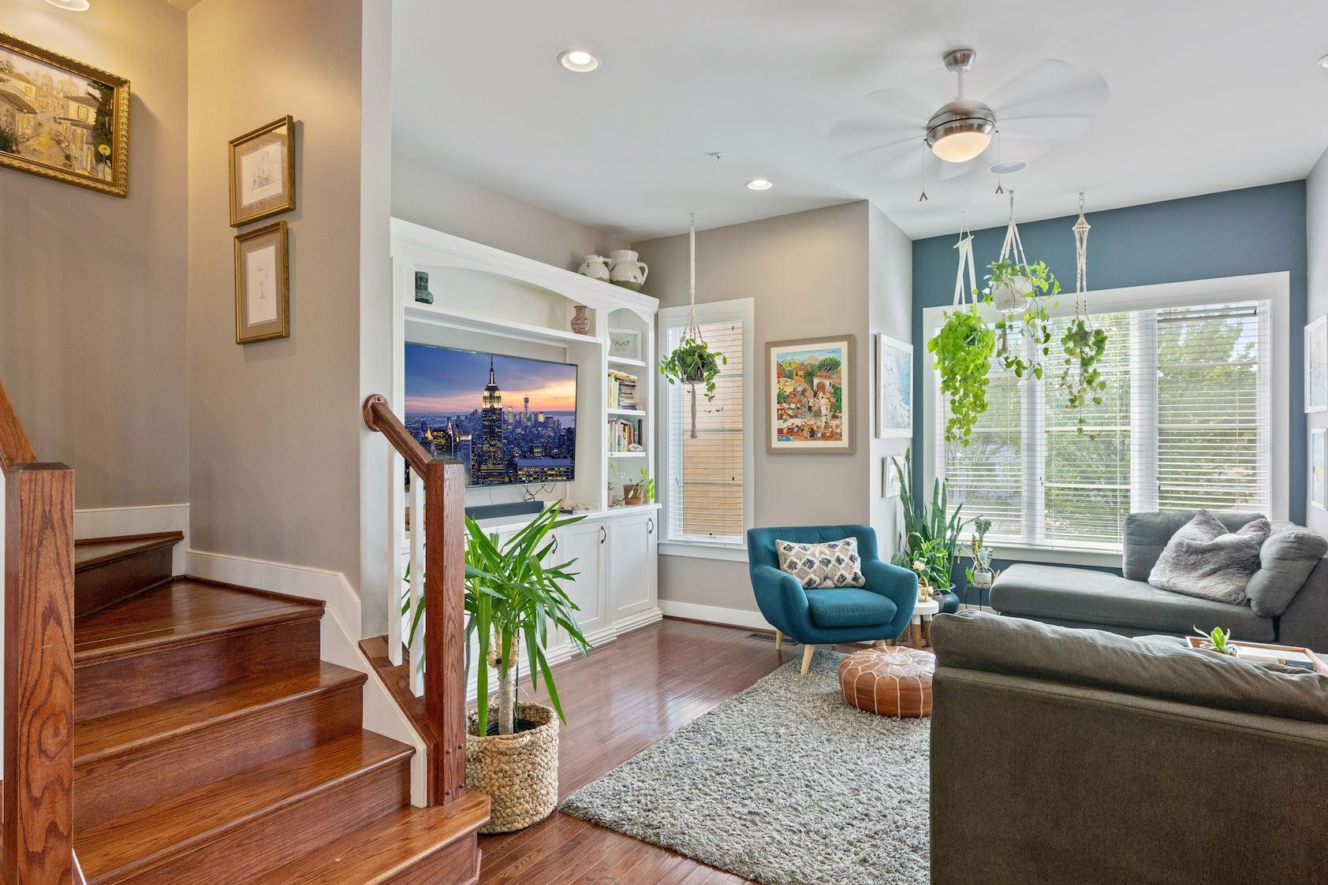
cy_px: 454
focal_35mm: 19
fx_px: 701
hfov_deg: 86.9
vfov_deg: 64.6
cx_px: 688
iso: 1000
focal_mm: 16
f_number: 8
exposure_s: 1/30
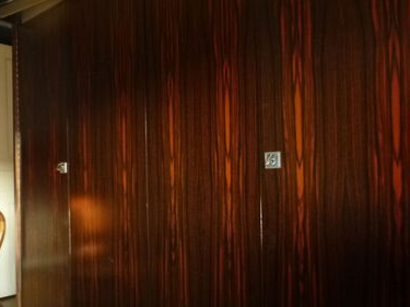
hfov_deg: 56.6
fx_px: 379
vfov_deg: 44.1
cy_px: 172
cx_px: 233
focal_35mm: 32
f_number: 3.9
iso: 400
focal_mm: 4.5
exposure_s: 1/8
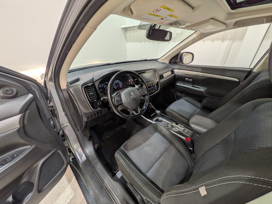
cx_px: 136
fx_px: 110
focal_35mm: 14
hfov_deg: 102.1
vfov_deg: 85.7
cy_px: 102
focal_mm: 1.83
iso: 49
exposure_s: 1/30
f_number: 2.2
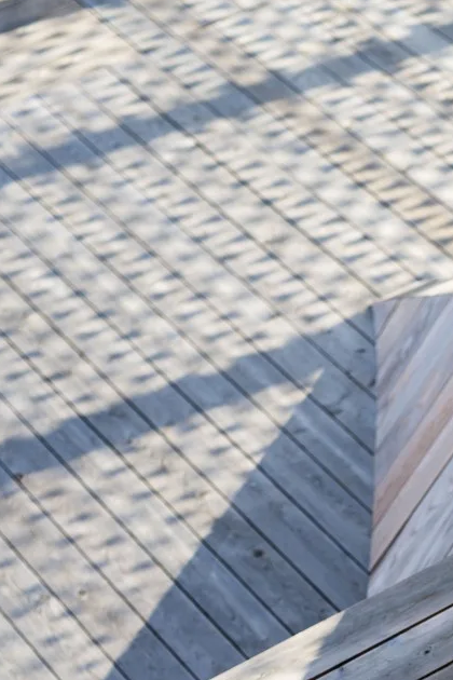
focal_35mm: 127
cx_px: 526
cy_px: 759
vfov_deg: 15.7
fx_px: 2397
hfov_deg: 10.6
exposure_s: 1/500
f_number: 2.8
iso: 100
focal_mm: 50
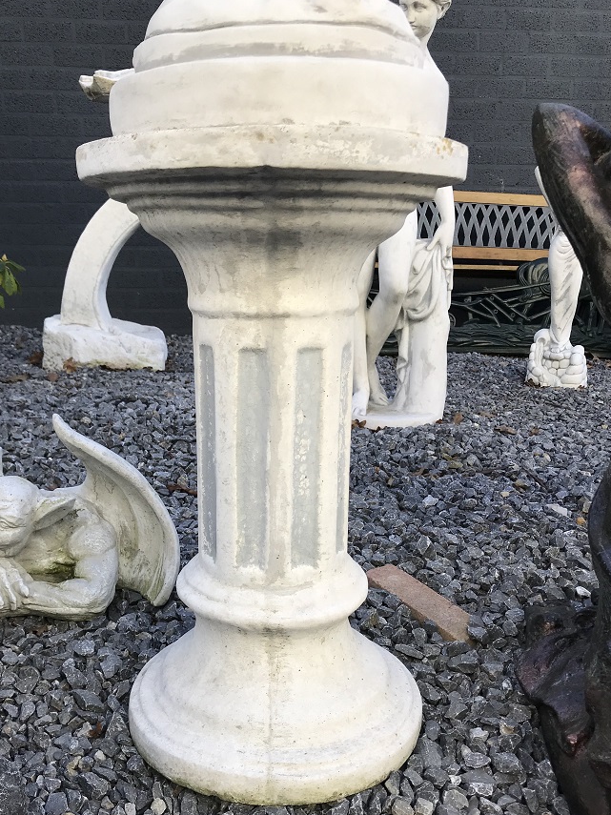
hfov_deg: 42.9
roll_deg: +0.1
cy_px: 456
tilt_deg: -14.3
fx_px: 777
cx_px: 269
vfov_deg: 55.2
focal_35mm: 33
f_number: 1.8
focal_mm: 3.99
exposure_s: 1/598
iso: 20
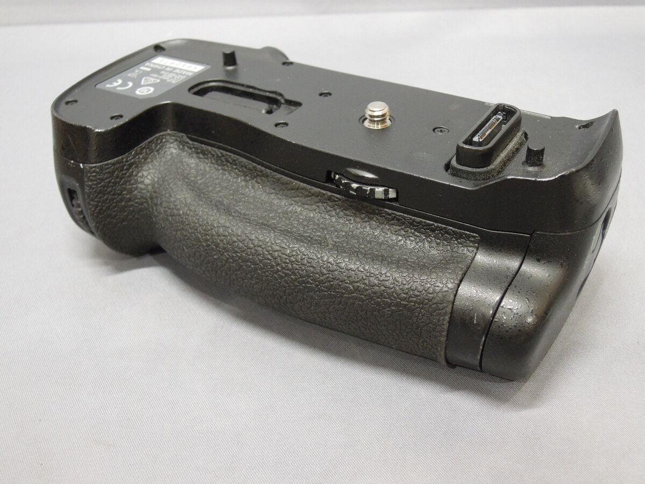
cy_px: 242
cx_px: 322
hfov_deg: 46.8
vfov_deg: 36.0
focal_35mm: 40
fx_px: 745
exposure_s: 1/15
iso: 400
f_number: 3.3
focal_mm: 7.2
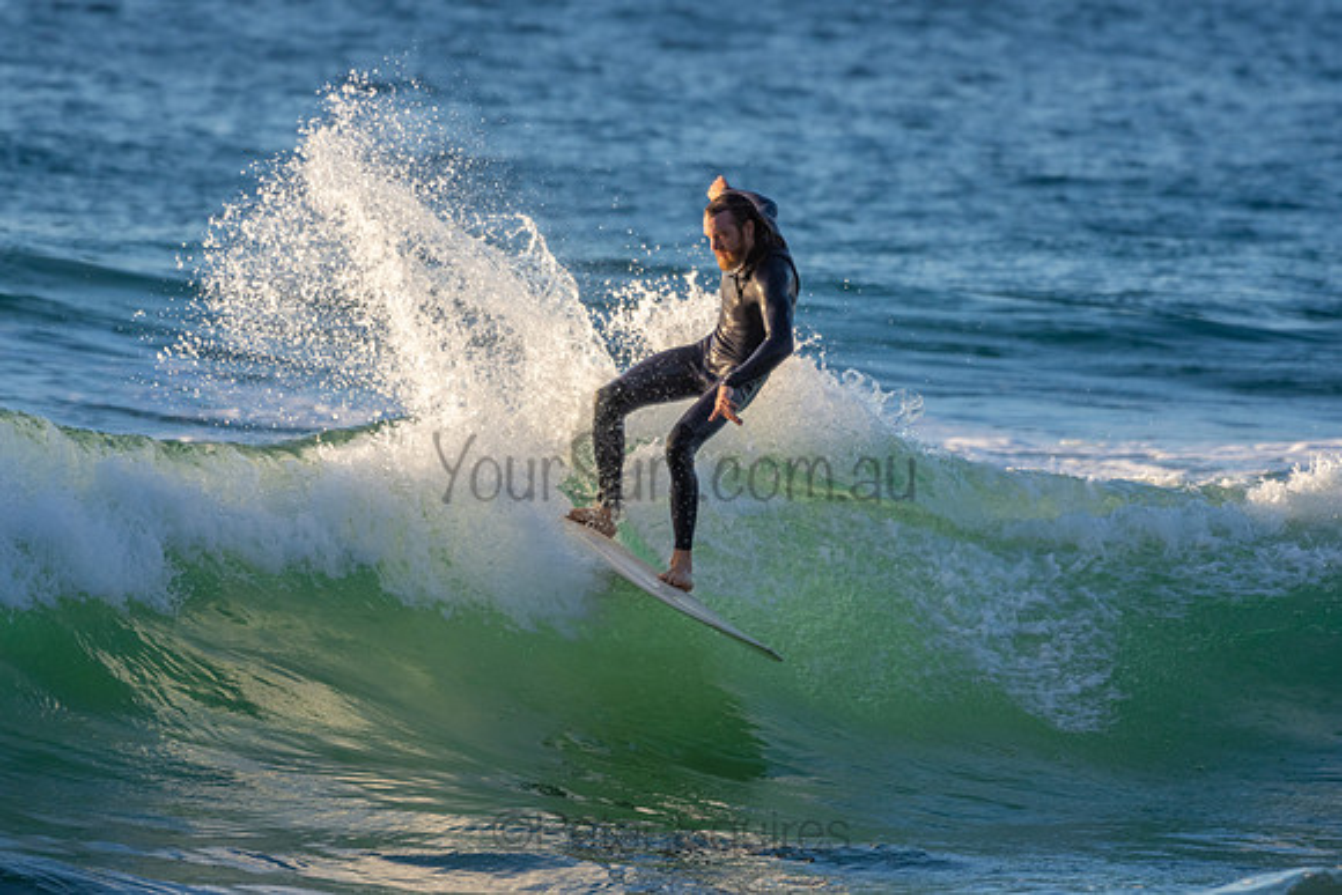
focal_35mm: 585
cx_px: 671
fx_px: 21812
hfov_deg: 3.5
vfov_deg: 2.4
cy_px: 448
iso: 560
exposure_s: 1/1250
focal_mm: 390
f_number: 5.6
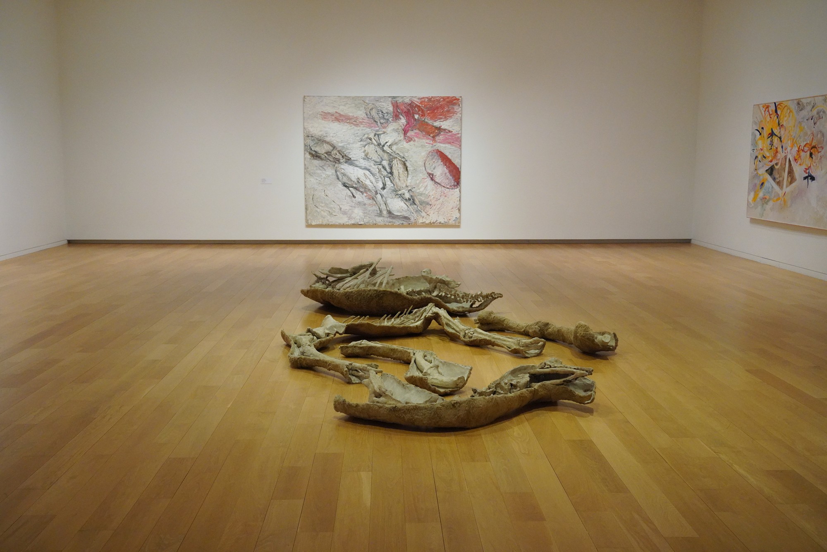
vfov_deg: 36.0
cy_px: 276
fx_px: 850
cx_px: 414
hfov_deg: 51.9
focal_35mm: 37
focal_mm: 37
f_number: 7.1
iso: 8000
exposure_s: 1/100
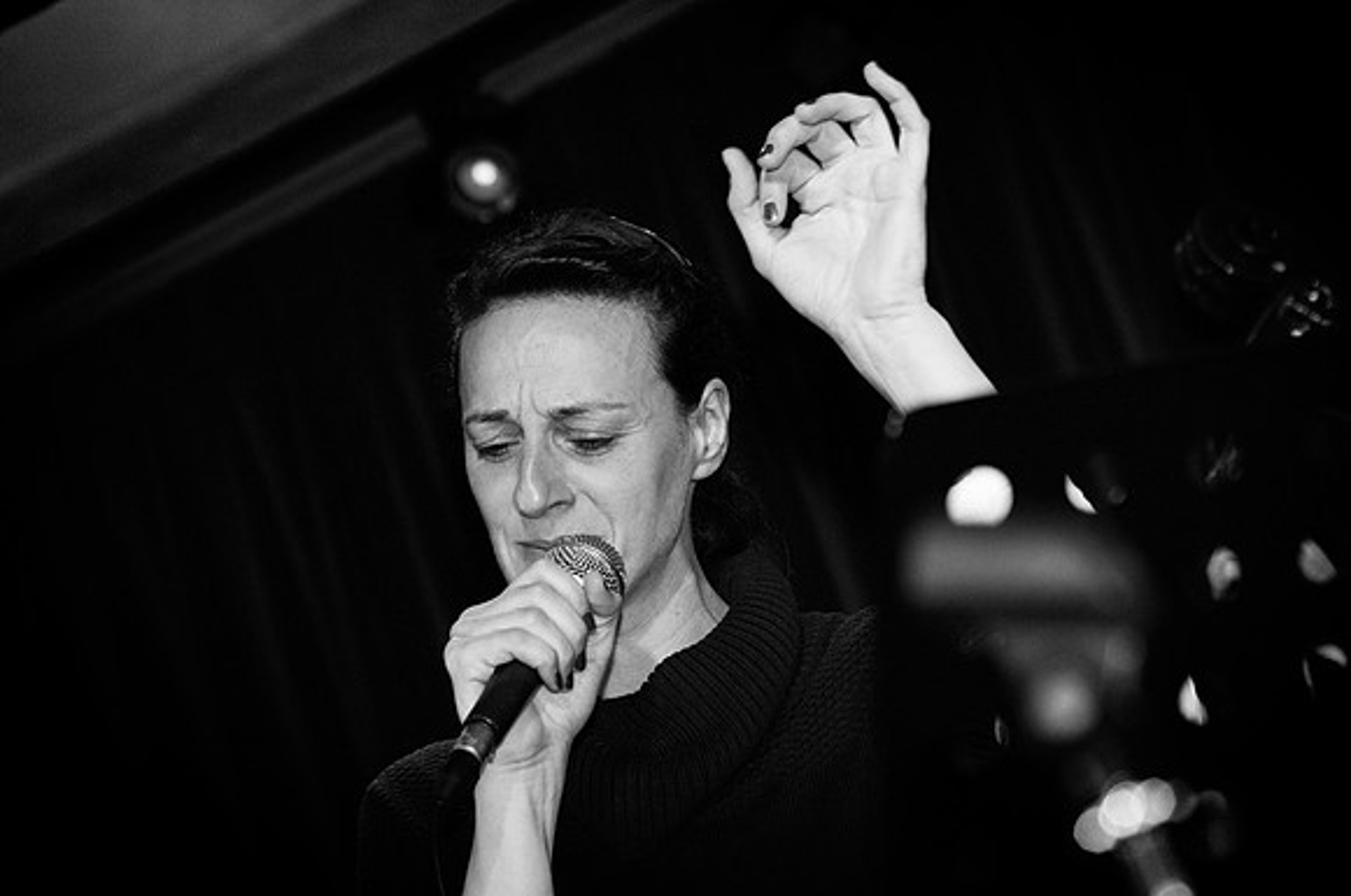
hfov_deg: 19.5
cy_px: 448
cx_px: 676
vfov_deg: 13.0
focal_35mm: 105
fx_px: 3935
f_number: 3.5
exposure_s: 1/100
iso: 1000
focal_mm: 70
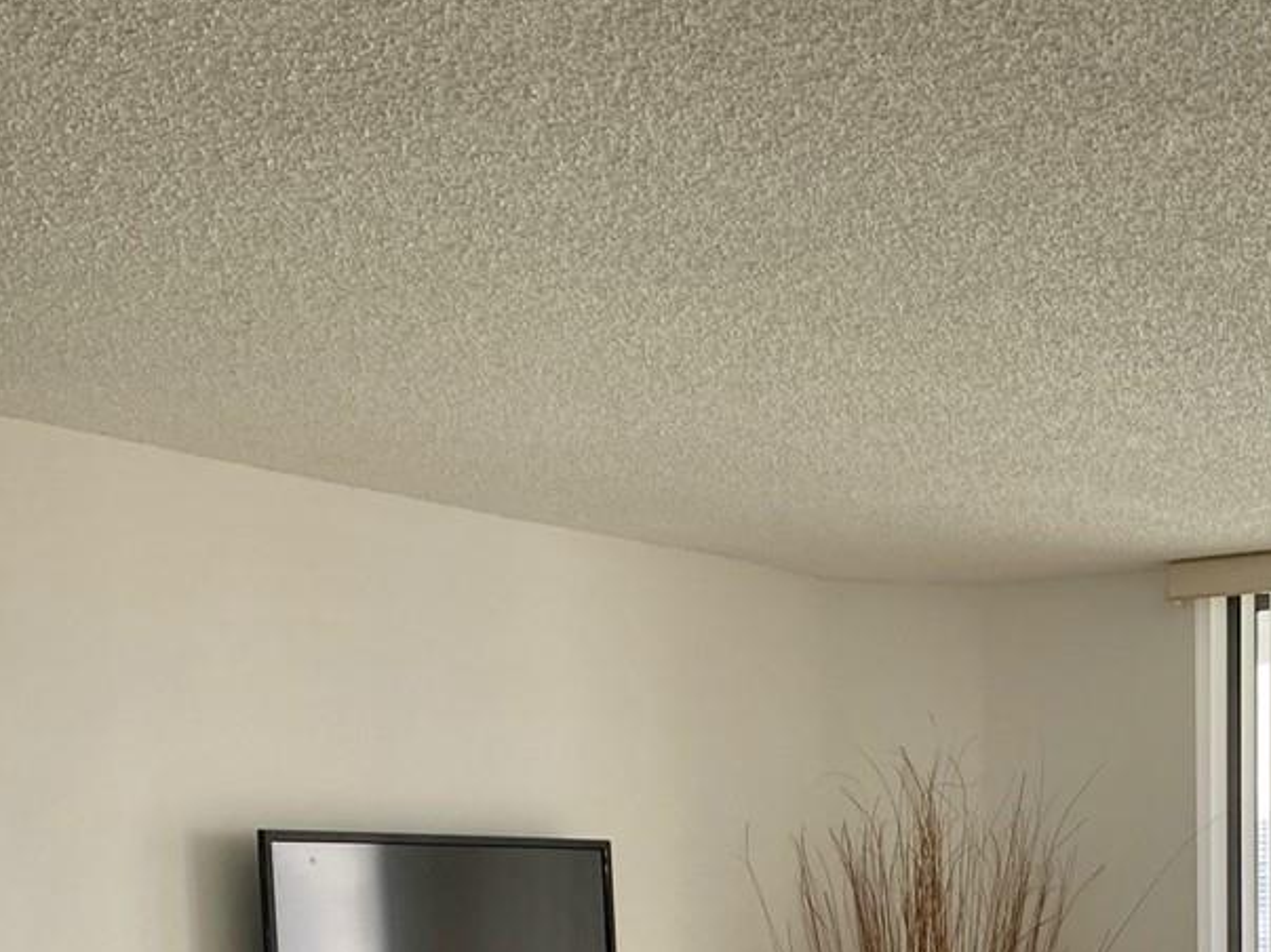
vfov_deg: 19.8
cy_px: 1182
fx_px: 2533
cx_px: 1164
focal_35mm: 69
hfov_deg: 27.1
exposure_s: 1/122
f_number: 1.8
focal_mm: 4.25
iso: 32
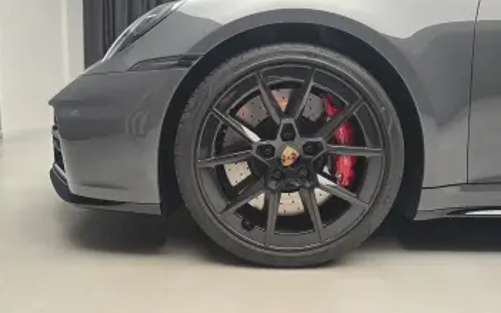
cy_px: 126
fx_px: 341
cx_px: 248
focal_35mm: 25
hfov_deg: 72.6
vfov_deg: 48.9
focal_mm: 6.3
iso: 250
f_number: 1.7
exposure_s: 1/180
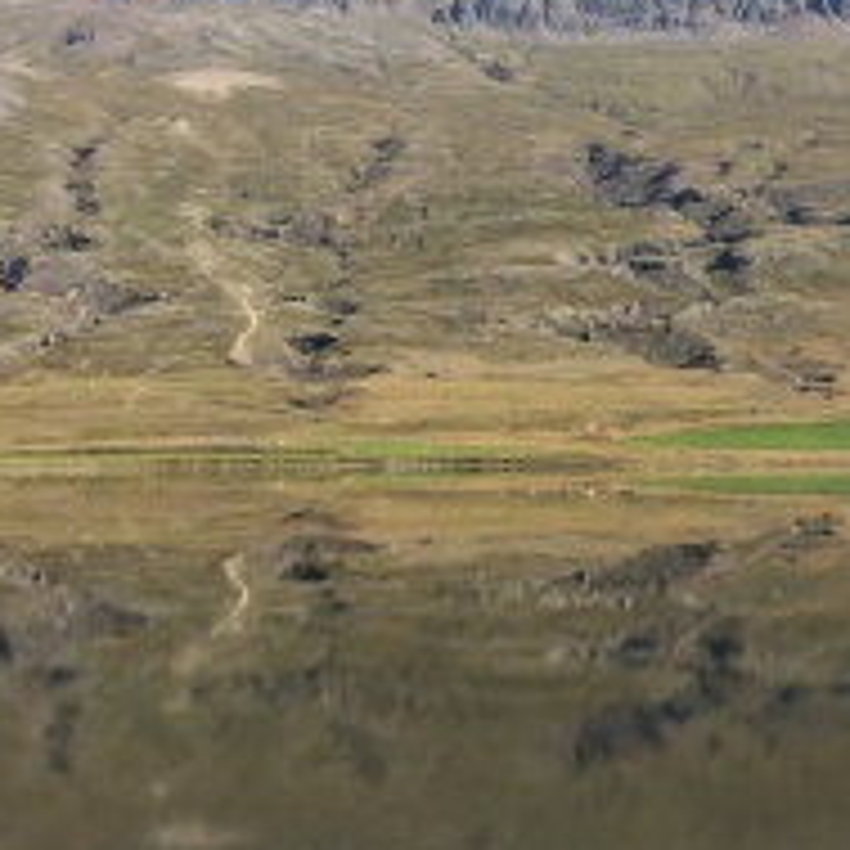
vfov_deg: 19.9
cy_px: 256
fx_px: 2417
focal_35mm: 87
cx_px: 1147
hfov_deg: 18.4
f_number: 2.2
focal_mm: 4.15
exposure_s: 1/999
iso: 25
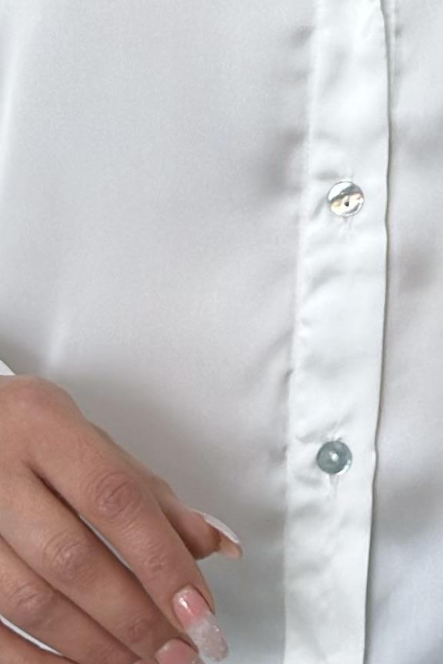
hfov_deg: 5.9
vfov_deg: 8.7
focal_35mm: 233
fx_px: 4300
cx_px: 492
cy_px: -219
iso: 100
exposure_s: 1/50
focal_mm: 6.86
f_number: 1.78
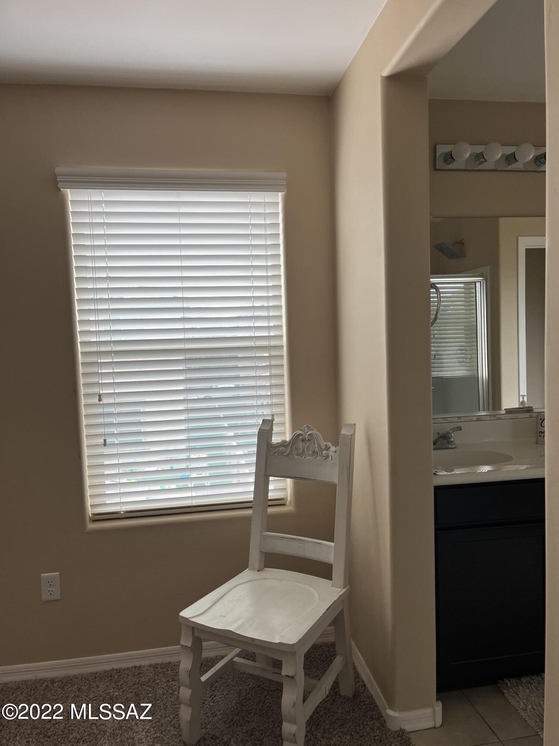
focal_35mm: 26
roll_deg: +1.8
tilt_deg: -4.5
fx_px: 560
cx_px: 280
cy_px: 373
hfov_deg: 53.1
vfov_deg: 67.3
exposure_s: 1/122
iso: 50
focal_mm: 5.1
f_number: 1.6
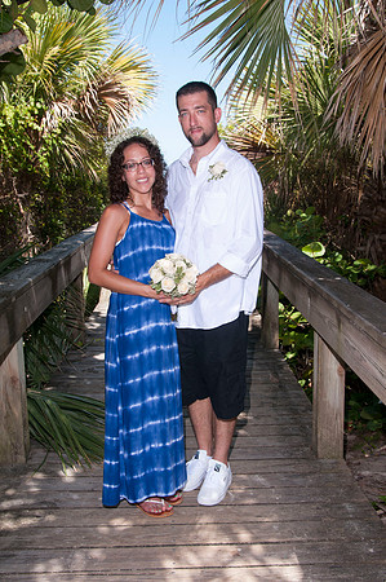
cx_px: 193
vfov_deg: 49.6
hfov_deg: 34.1
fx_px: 629
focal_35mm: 39
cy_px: 291
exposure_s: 1/250
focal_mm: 26
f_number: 7.1
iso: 100
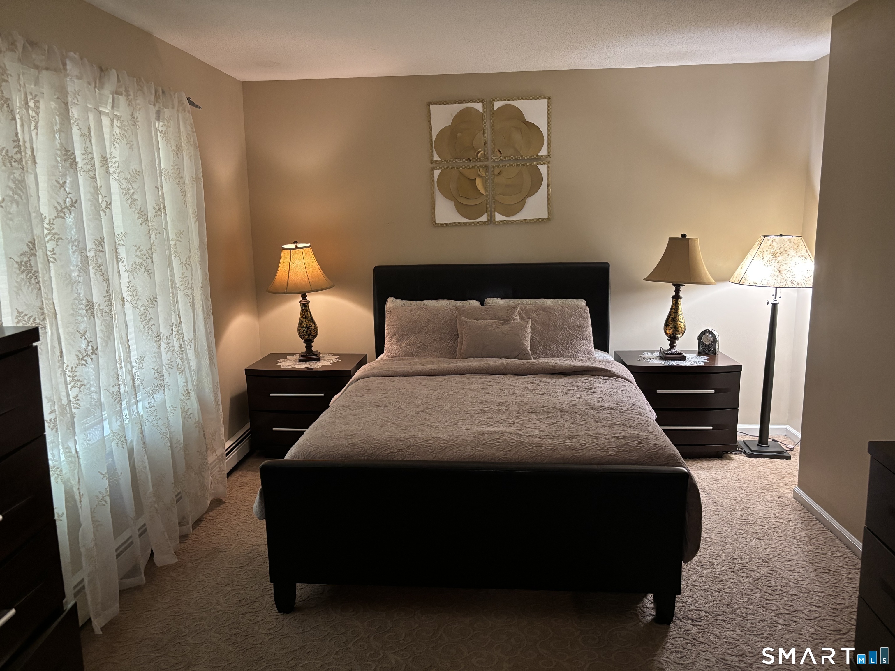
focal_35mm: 26
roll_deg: +1.2
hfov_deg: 67.3
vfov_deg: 53.1
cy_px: 336
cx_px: 448
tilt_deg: -10.5
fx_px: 672
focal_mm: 5.96
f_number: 1.6
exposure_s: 1/60
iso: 400
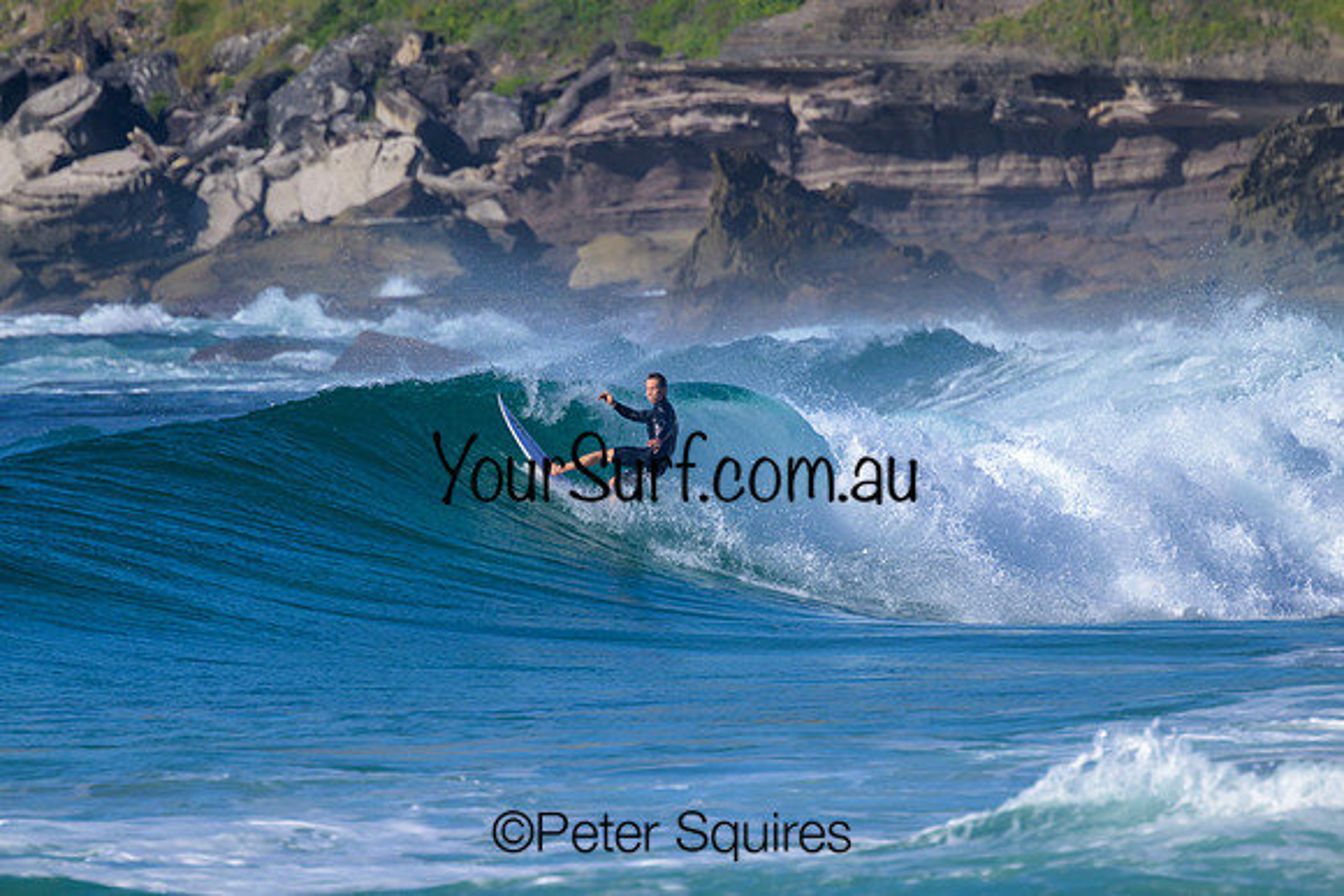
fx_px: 29872
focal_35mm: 800
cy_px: 448
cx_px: 672
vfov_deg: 1.7
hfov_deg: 2.6
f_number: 11
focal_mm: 800
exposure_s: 1/2000
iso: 800
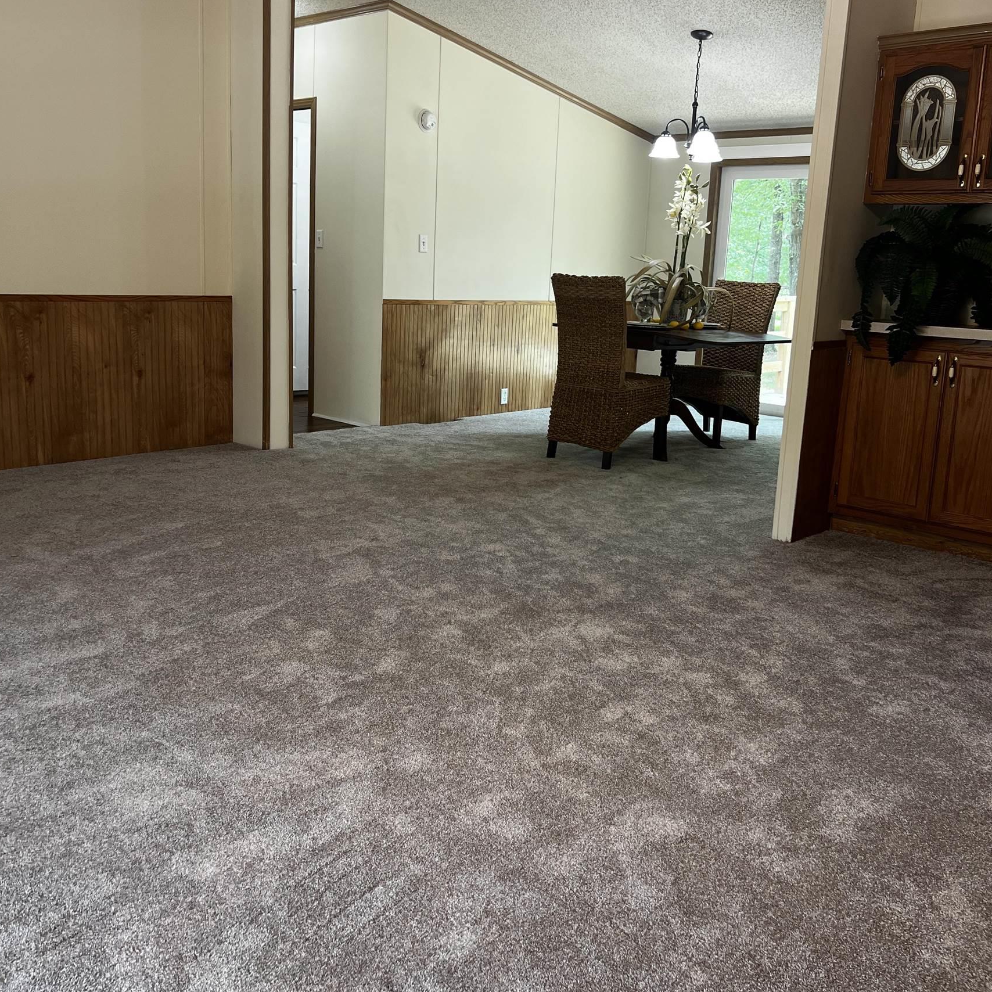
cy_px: 444
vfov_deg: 52.4
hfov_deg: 52.5
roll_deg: -2.9
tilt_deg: -9.2
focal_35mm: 31
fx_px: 1005
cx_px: 494
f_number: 1.5
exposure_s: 1/60
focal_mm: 5.7
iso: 64
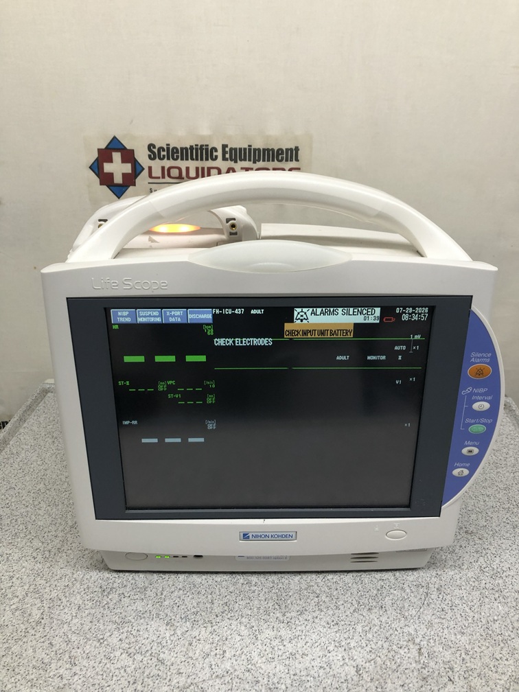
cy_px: 346
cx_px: 260
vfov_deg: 63.4
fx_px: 560
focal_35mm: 28
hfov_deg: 49.7
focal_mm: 3.99
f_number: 1.8
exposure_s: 1/40
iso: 25
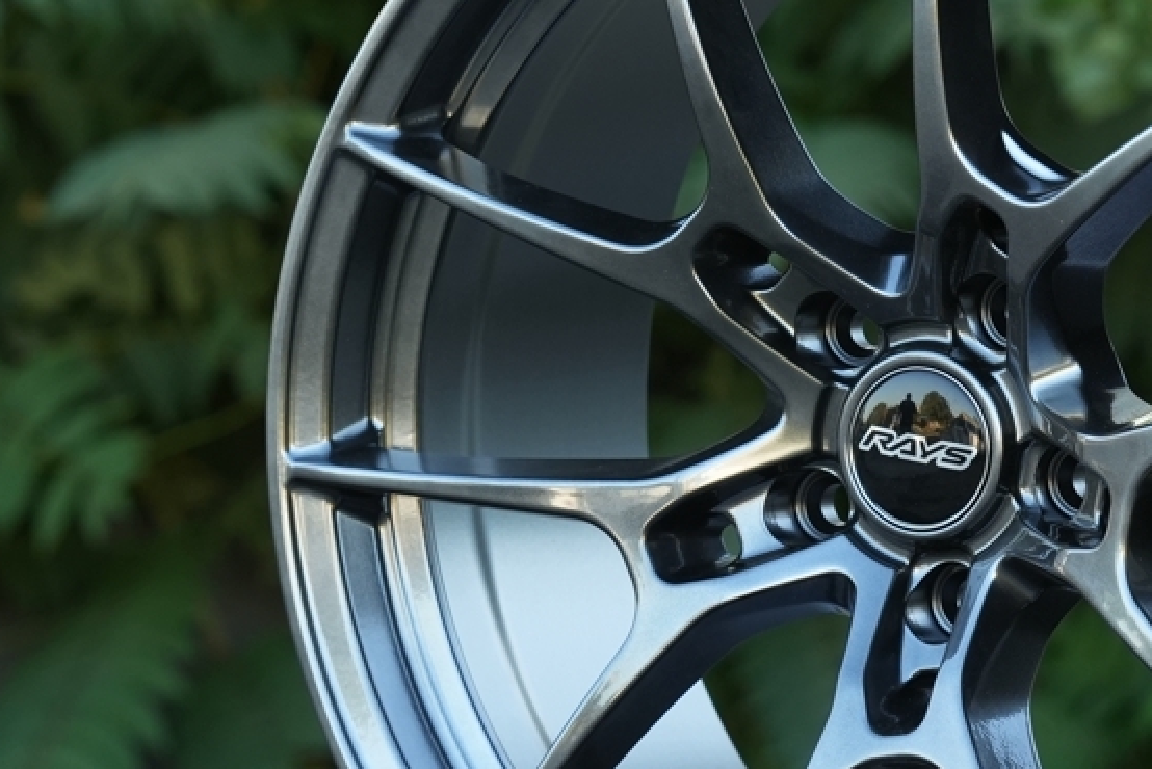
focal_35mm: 184
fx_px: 5891
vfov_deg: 7.5
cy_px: 432
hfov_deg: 11.1
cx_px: 954
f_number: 5
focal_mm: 85
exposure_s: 1/250
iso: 640
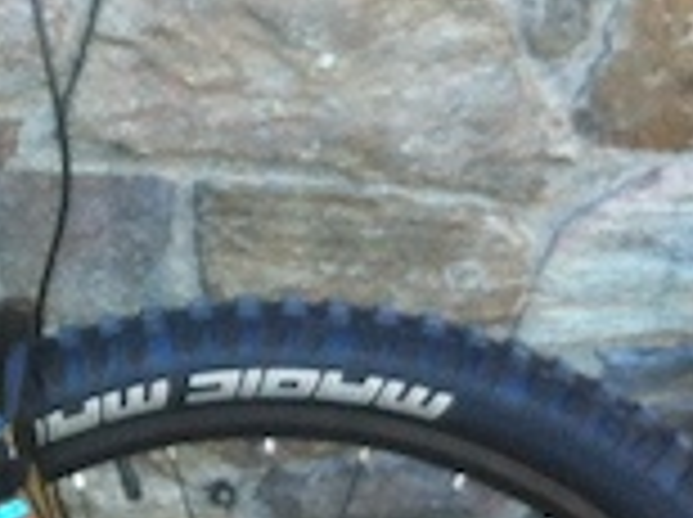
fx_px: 4637
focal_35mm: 232
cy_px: 403
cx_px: -810
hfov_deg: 8.1
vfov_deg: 6.4
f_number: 2.8
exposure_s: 1/60
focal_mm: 3.85
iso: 80
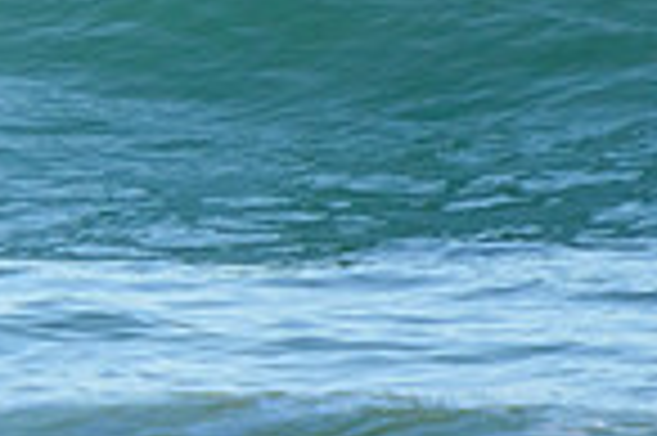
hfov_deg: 1.1
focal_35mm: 1912
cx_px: -612
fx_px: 34855
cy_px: -218
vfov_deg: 0.7
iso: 800
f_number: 5.6
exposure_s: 1/2500
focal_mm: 320
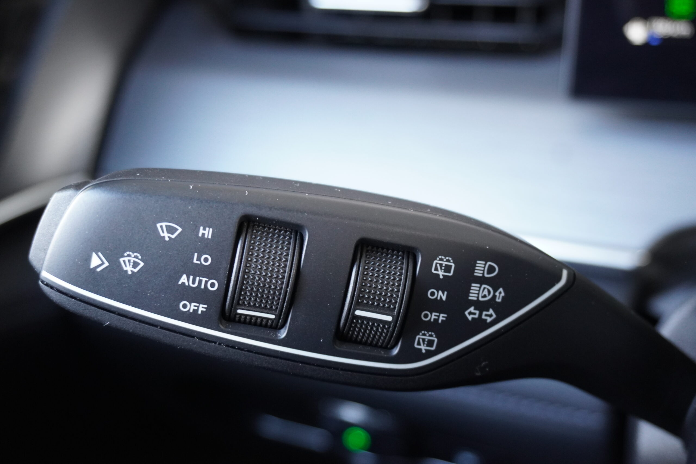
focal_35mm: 46
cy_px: 232
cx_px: 348
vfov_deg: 28.9
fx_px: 899
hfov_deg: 42.3
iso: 2000
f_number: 5
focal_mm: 31
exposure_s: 1/60
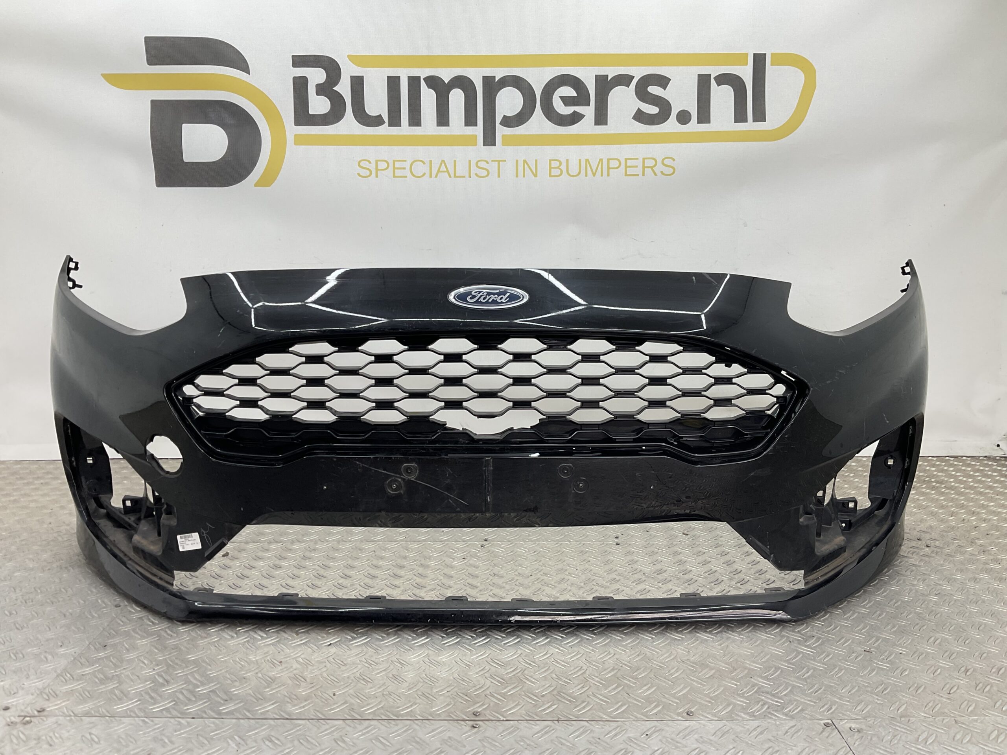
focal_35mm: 29
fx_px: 844
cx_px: 504
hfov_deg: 61.7
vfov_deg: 48.2
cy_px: 378
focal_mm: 3
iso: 25
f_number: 1.8
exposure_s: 1/120
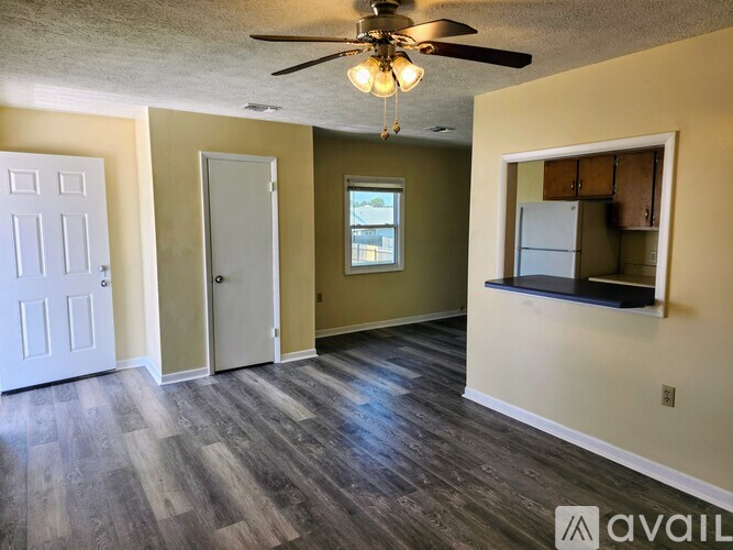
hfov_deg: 73.9
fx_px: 487
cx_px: 366
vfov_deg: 58.9
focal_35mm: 23
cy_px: 275
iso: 64
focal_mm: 5.54
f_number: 1.8
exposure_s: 1/180
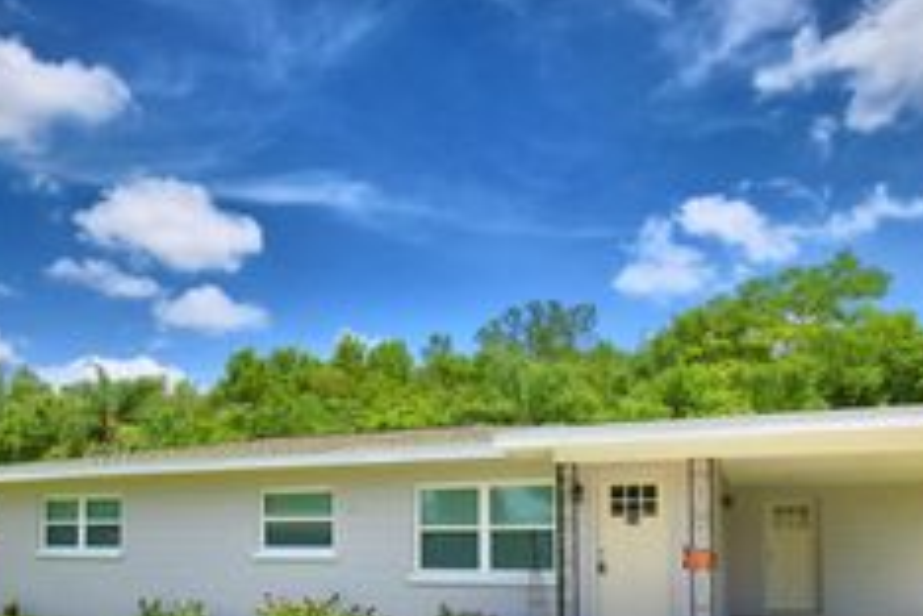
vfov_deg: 39.1
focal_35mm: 32
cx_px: 327
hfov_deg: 57.7
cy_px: 515
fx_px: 820
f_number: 4.5
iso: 100
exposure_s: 1/2000
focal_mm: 10
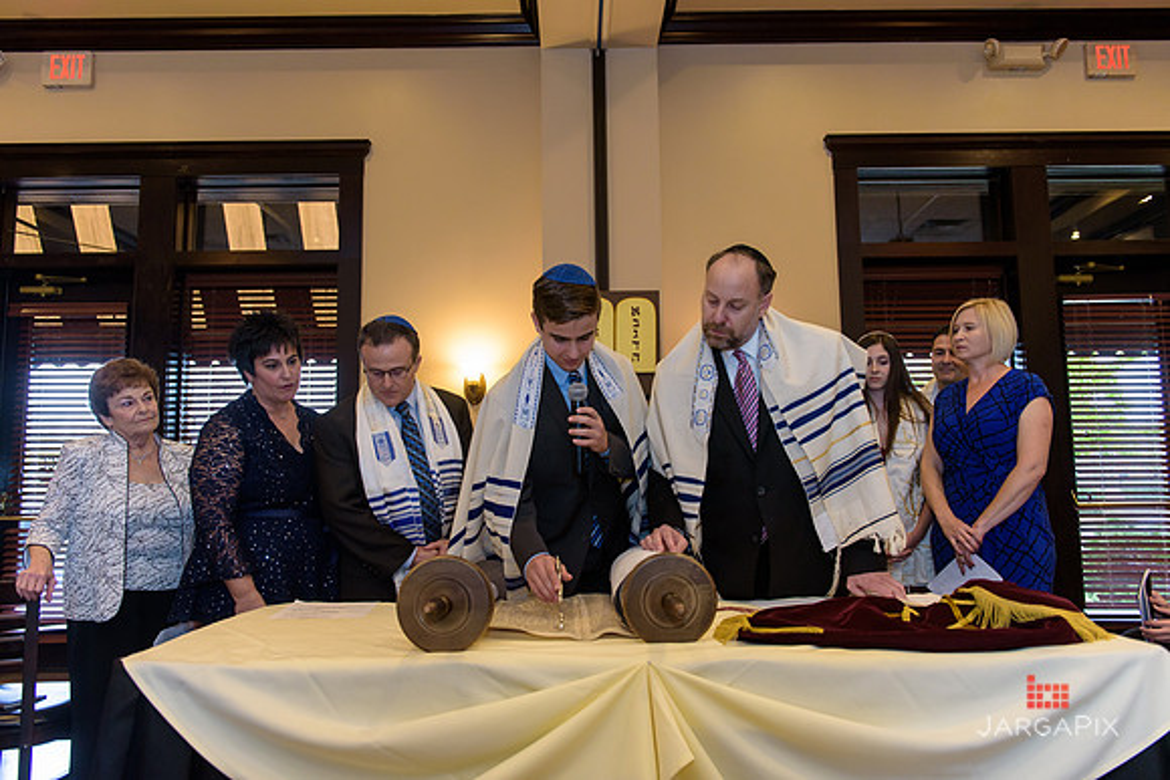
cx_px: 585
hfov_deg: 67.4
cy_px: 390
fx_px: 878
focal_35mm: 27
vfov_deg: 48.0
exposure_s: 1/125
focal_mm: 27
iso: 1250
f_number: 3.2
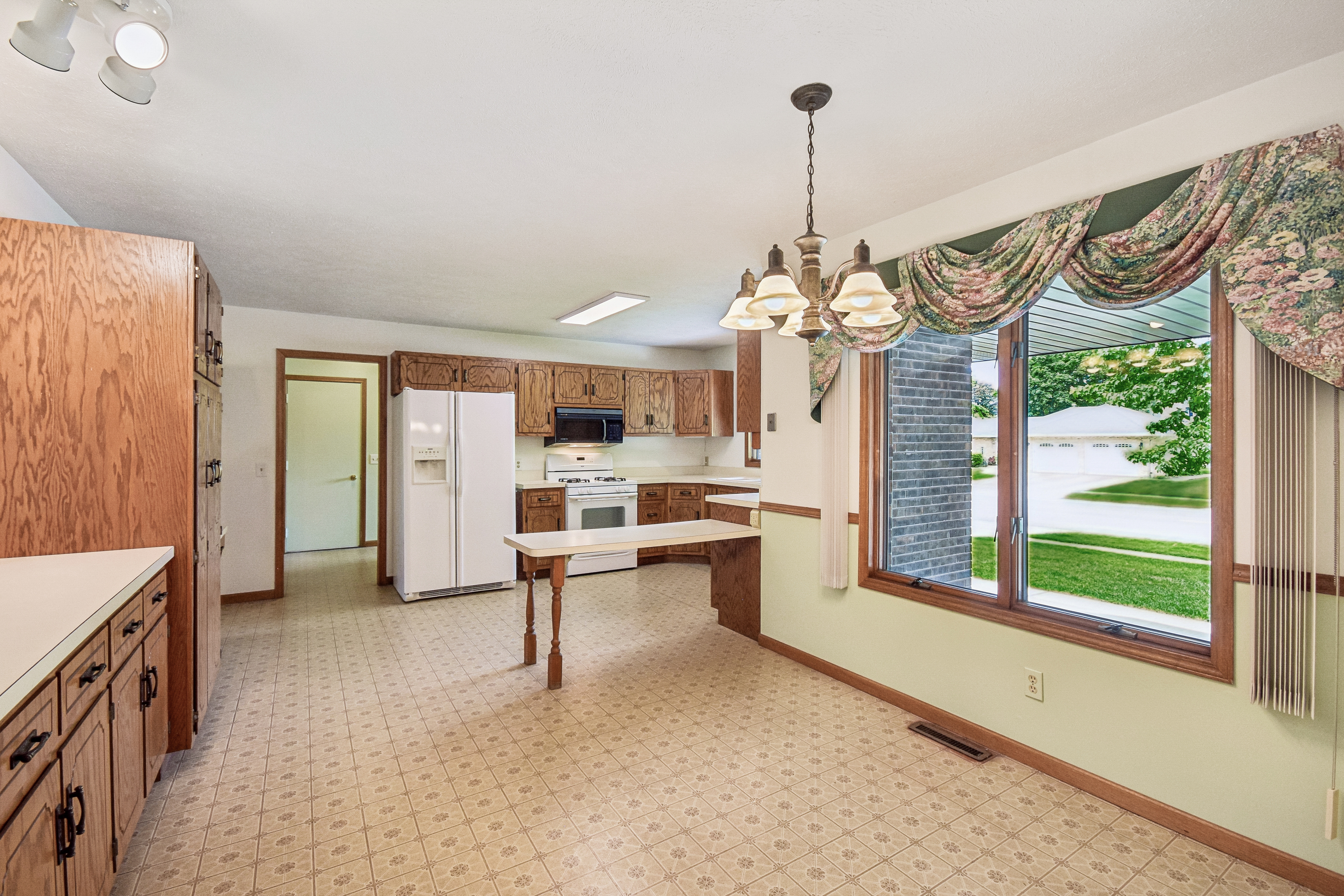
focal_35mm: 15
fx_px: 560
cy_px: 448
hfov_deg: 100.4
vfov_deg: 77.3
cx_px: 672
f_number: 8
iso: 400
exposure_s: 1/40
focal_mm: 10
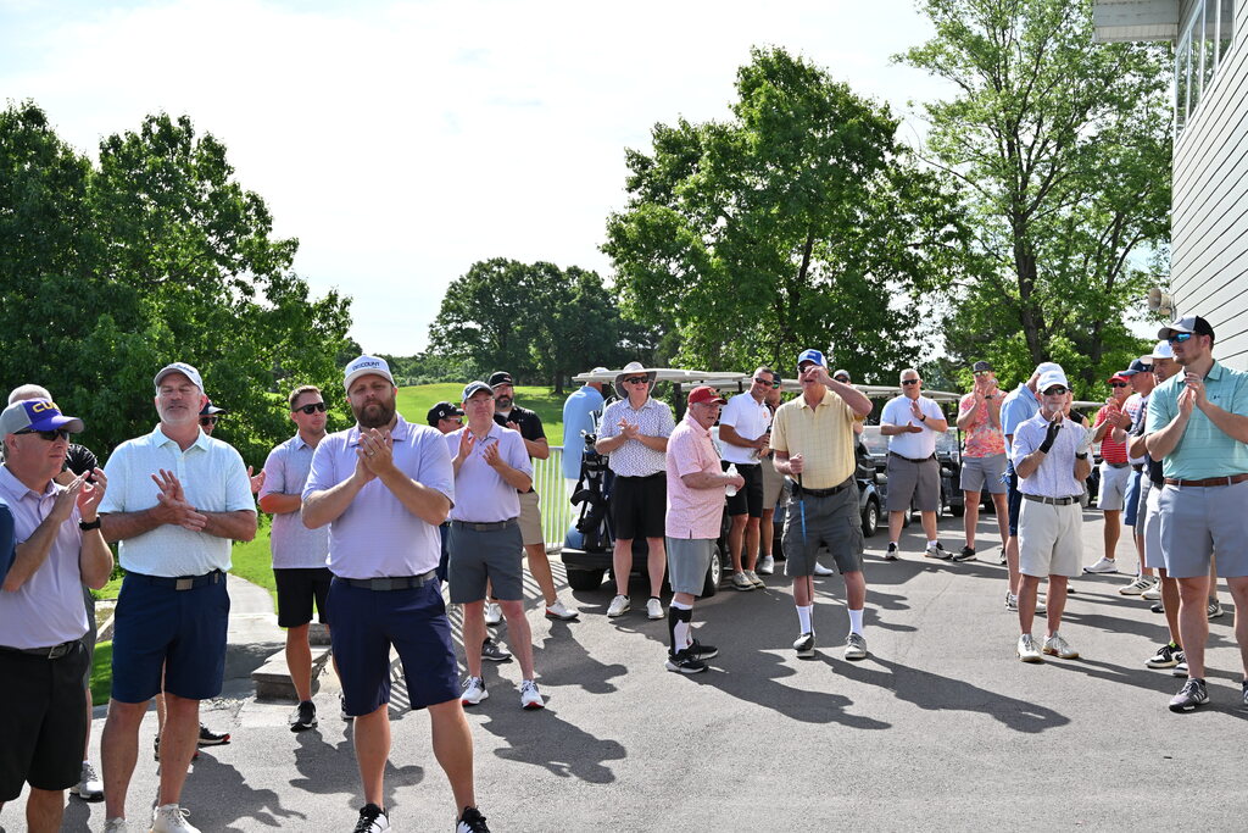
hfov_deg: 46.4
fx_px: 1456
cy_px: 416
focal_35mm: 42
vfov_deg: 31.9
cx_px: 624
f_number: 6.3
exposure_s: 1/800
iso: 200
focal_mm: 42
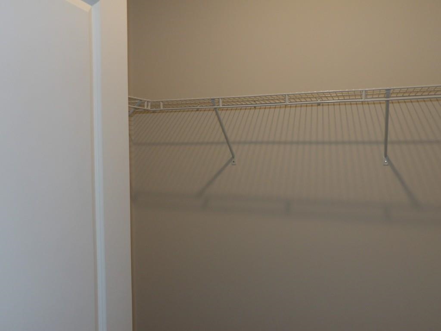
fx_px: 357
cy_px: 166
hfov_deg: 63.4
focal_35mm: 28
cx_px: 220
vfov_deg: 49.7
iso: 200
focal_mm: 5
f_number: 3.4
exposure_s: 1/33
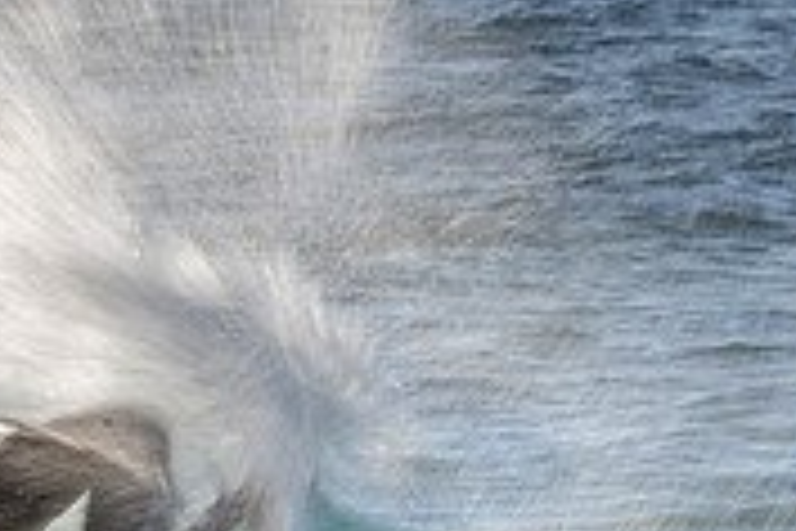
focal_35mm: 2201
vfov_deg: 0.6
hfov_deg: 0.9
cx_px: 447
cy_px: 672
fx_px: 48663
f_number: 25
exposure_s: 1/25
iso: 100
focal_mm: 390
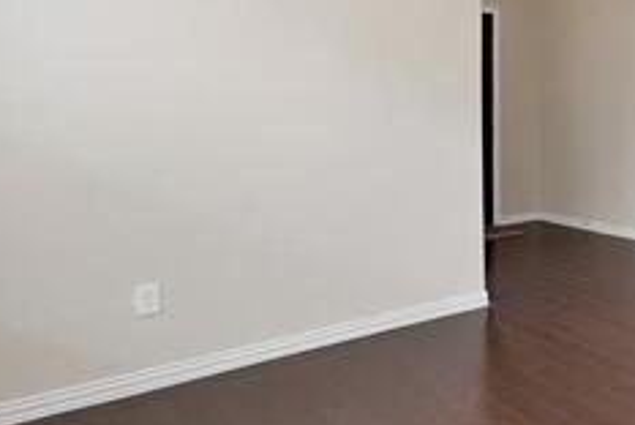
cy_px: 120
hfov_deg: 46.4
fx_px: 583
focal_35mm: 33
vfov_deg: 39.3
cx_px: 654
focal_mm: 12
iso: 640
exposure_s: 1/4
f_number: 9
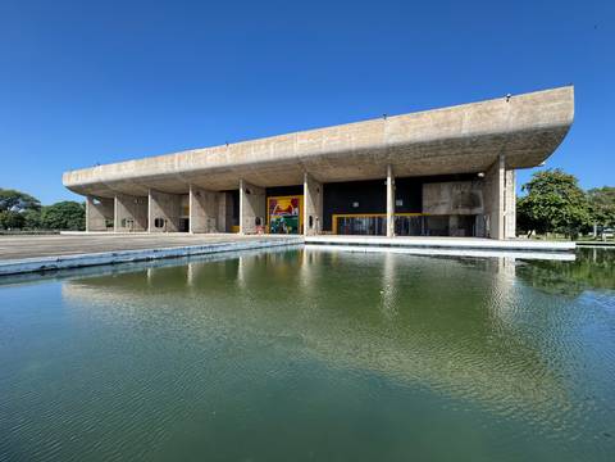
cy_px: 231
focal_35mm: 14
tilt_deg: +0.3
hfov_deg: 102.1
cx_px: 308
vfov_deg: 85.7
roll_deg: +0.5
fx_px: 249
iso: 50
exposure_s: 1/1236
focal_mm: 2.22
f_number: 2.2
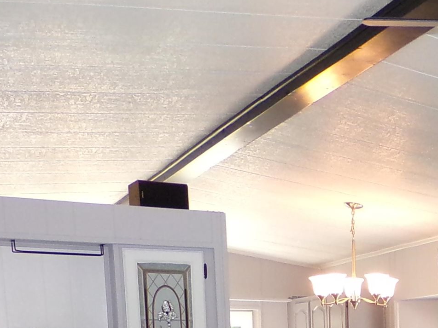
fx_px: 1063
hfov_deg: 21.4
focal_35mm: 84
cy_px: 504
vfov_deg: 16.0
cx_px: 549
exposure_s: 1/56
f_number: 3.2
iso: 200
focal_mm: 4.7
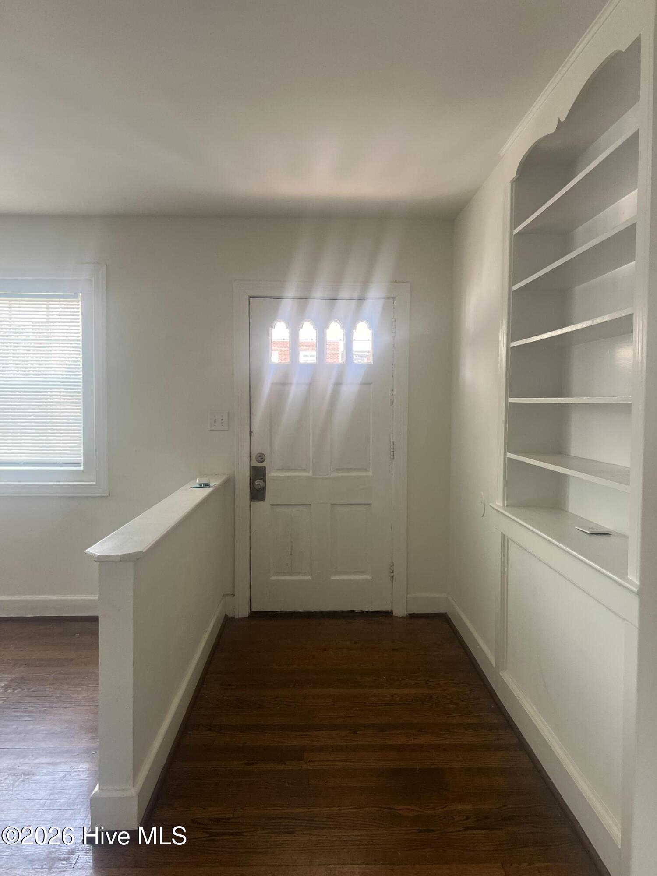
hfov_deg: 53.1
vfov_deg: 67.3
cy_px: 438
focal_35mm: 26
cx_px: 328
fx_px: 658
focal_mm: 5.7
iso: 125
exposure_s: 1/105
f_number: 1.5
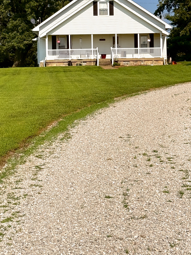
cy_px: 82
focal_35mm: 92
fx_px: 677
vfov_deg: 21.2
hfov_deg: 16.0
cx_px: 75
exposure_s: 1/7874
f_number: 1.78
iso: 64
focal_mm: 6.76
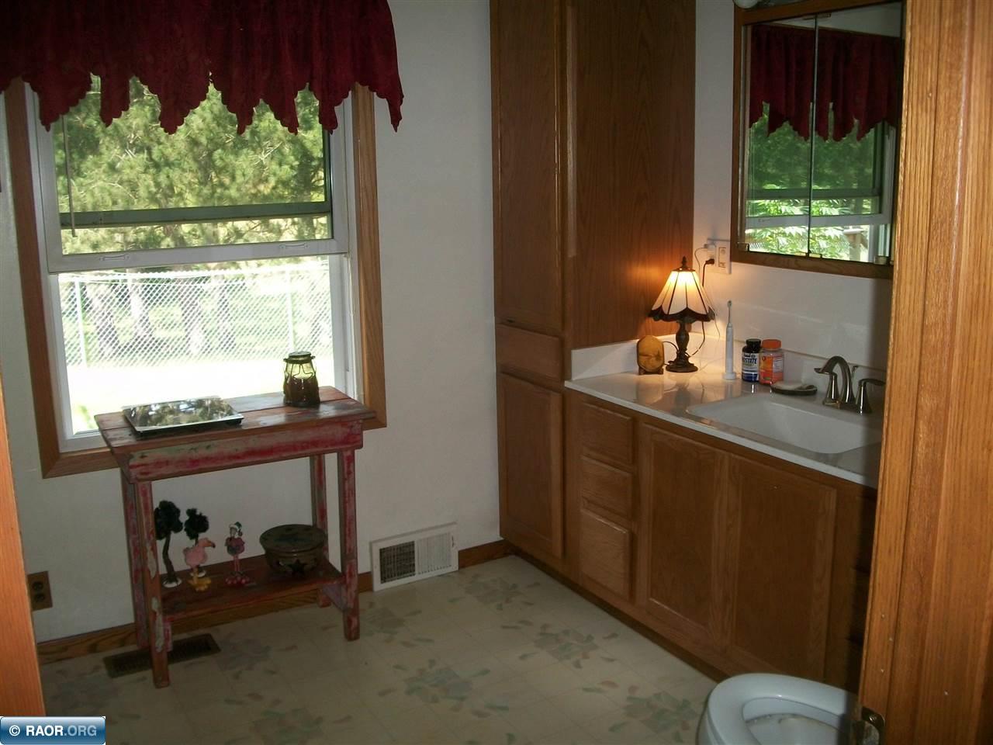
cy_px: 372
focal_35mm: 32
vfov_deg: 44.2
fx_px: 918
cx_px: 496
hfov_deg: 56.8
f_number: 2.9
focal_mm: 5.7
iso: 80
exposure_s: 1/60
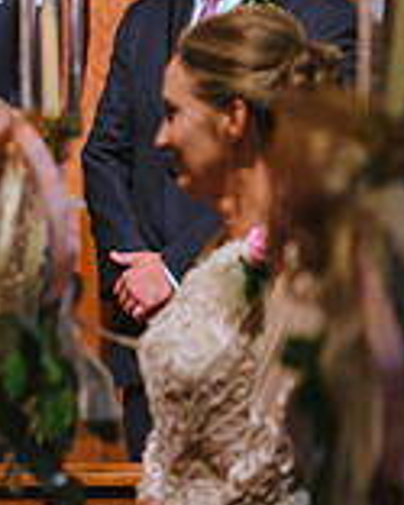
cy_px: 173
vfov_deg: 3.8
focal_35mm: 505
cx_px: -423
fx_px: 7540
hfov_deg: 3.0
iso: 1600
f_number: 2.8
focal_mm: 145
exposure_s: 1/160
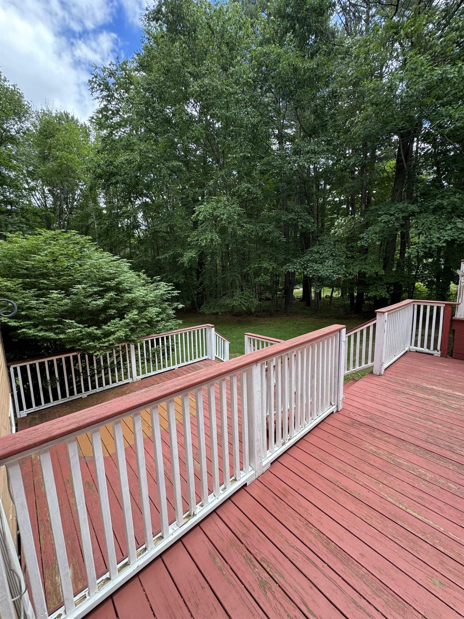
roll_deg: +3.0
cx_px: 232
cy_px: 310
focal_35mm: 14
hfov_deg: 85.7
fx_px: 250
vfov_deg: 102.1
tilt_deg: -8.1
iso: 40
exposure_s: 1/288
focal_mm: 2.22
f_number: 2.2
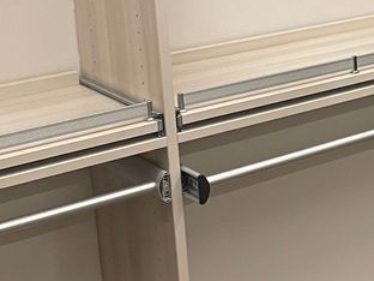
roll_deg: -1.8
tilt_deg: -11.5
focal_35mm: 100
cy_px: 7
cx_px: 681
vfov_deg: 14.6
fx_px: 1080
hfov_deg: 16.4
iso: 100
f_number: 1.6
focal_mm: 4.2
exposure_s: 1/60
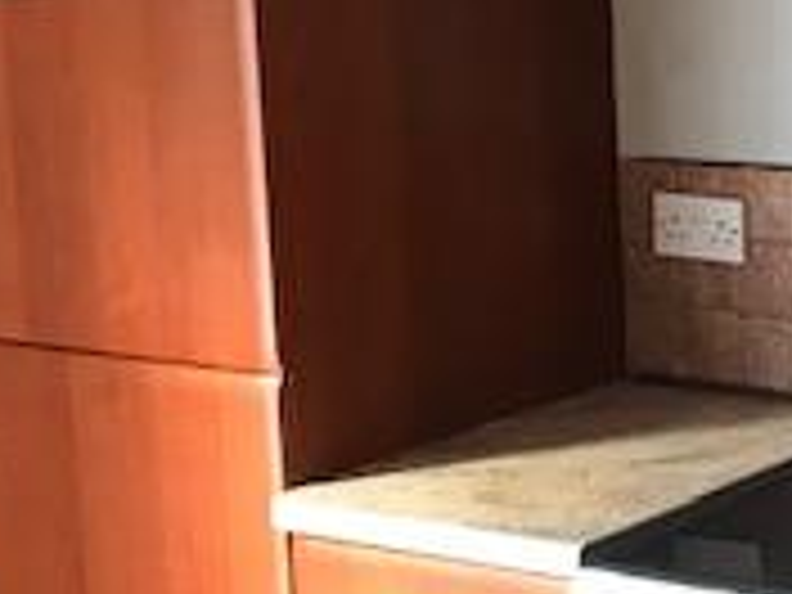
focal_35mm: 102
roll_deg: -0.7
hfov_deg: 16.8
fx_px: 2334
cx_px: 1314
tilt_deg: -8.5
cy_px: 135
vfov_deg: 14.4
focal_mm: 3.99
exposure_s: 1/17
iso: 100
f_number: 1.8
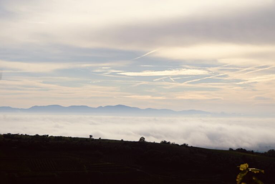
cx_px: 138
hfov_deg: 24.5
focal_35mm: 83
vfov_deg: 16.5
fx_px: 634
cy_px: 92
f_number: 13
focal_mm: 55
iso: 200
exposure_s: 1/400
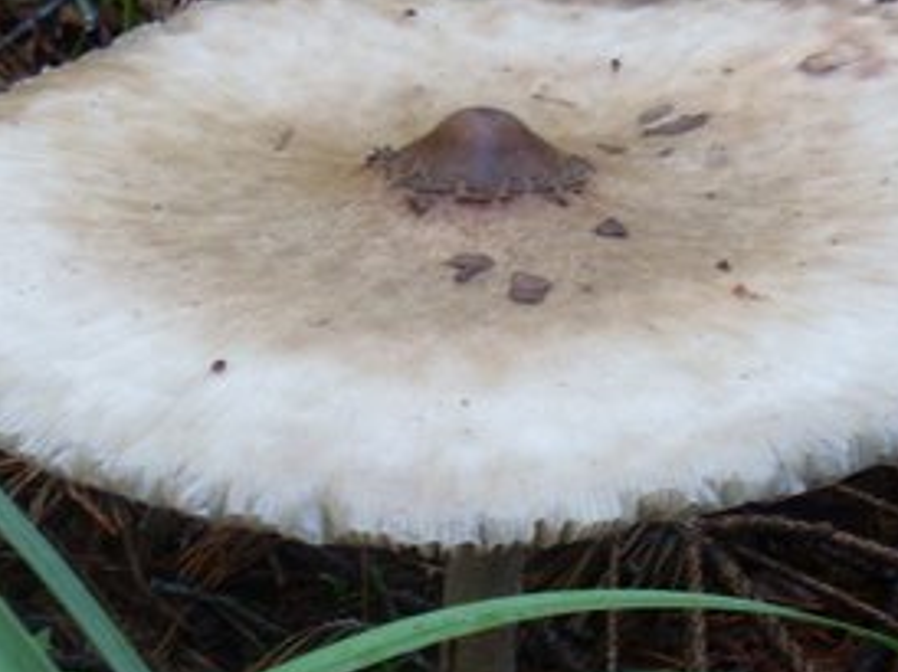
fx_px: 2877
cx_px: 413
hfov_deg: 17.7
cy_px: 479
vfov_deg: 13.3
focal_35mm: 111
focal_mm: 6.3
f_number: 3
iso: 100
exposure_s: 1/45
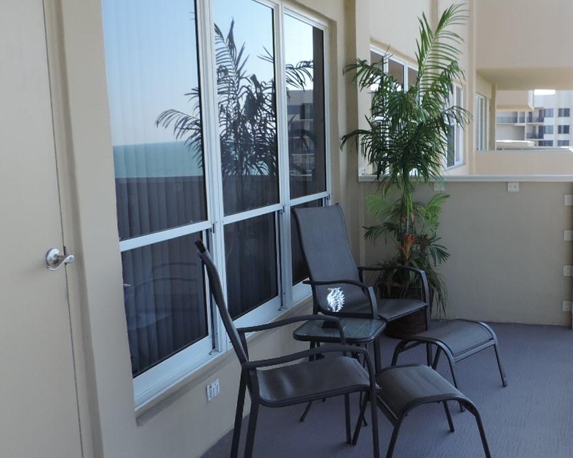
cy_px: 269
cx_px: 433
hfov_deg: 40.8
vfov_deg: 34.0
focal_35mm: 44
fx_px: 746
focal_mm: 4.3
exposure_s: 1/250
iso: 80
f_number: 3
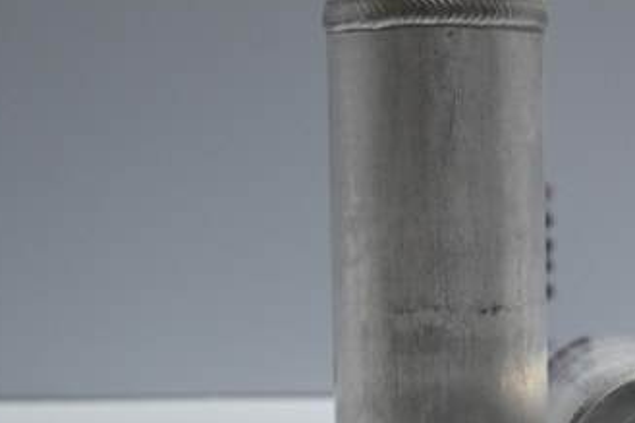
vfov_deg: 13.1
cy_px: 305
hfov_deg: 19.4
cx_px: 519
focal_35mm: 104
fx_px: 1833
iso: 1100
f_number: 5.6
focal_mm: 38
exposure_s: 1/125
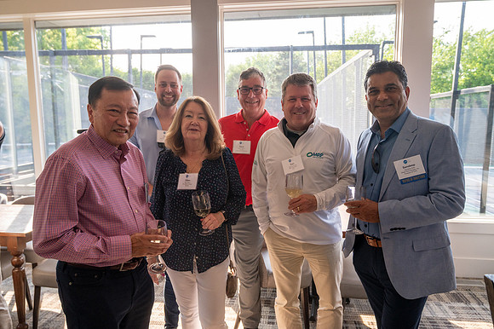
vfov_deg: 47.1
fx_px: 377
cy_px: 164
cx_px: 247
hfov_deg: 66.4
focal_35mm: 28
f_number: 5
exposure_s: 1/500
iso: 1600
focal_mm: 27.5
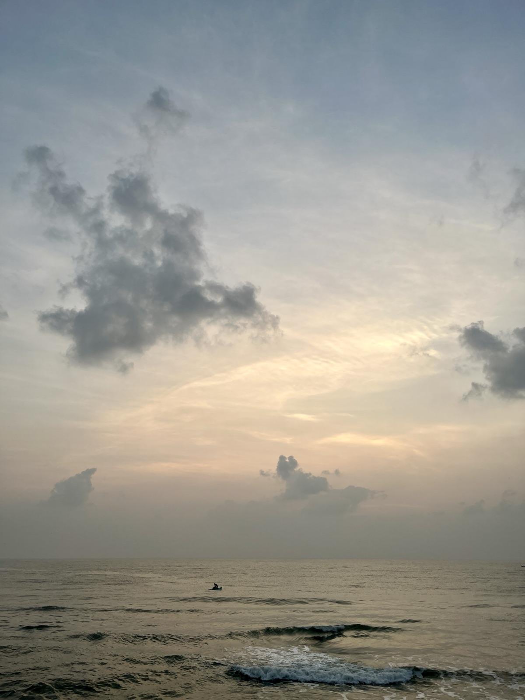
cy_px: 350
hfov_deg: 53.1
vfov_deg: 67.3
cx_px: 262
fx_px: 526
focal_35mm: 26
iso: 50
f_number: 1.6
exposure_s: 1/379
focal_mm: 5.1
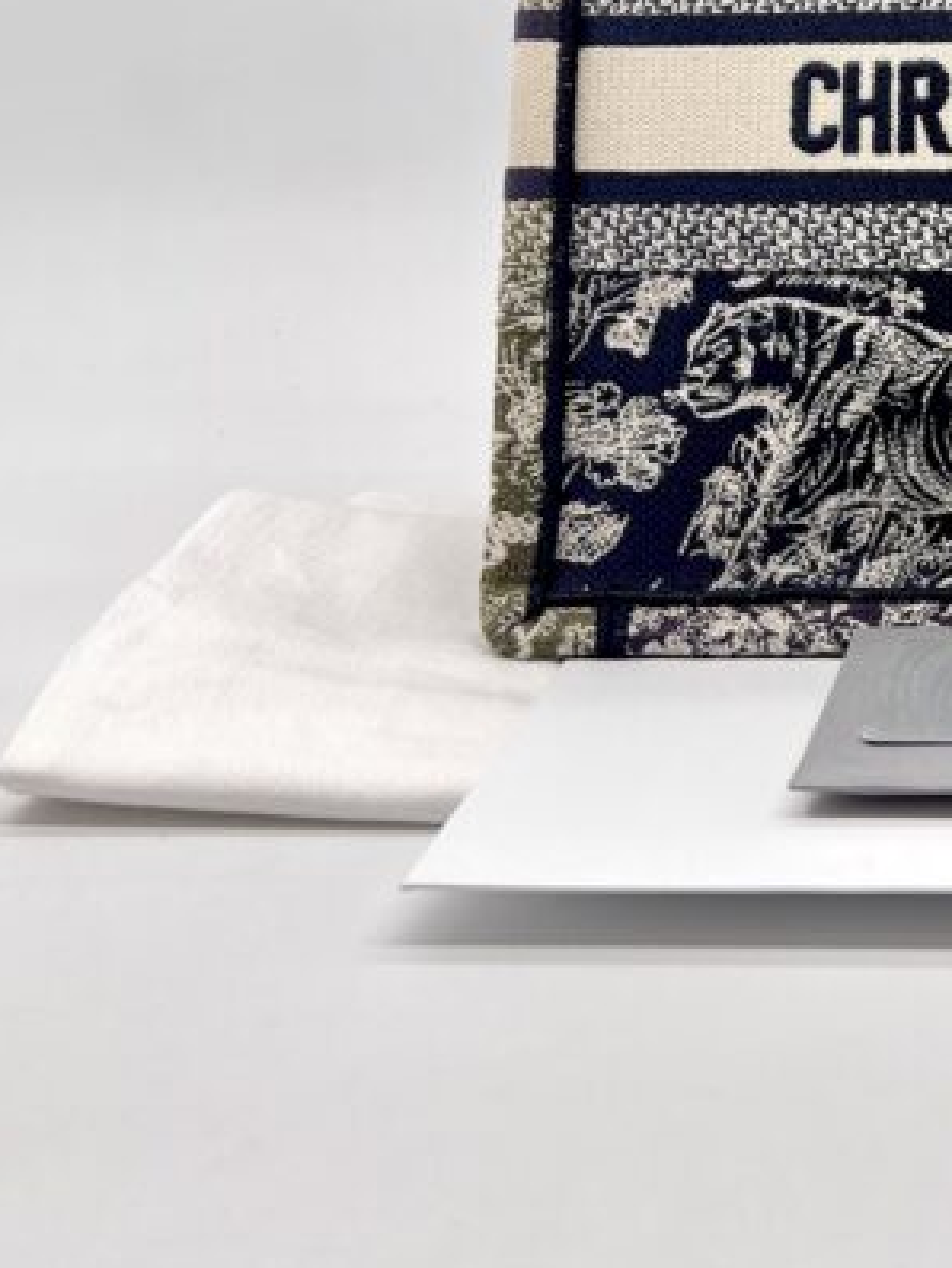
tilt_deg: -4.5
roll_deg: -0.2
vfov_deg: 27.6
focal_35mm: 67
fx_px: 2456
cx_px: 1093
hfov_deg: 20.7
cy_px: 57
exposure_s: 1/145
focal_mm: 5.7
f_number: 1.5
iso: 32
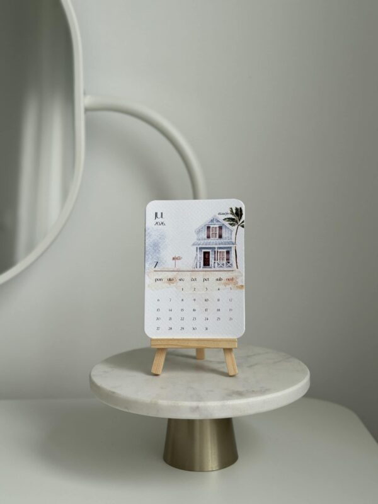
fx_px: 699
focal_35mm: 48
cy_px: 252
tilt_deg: -5.7
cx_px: 189
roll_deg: +0.1
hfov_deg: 30.3
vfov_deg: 39.7
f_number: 1.78
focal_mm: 6.76
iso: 100
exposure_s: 1/95
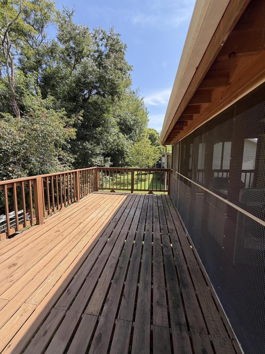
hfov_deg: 85.7
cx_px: 132
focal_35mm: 14
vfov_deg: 102.1
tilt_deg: -5.7
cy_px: 177
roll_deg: +0.2
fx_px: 143
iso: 50
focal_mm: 2.22
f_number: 2.2
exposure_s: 1/502
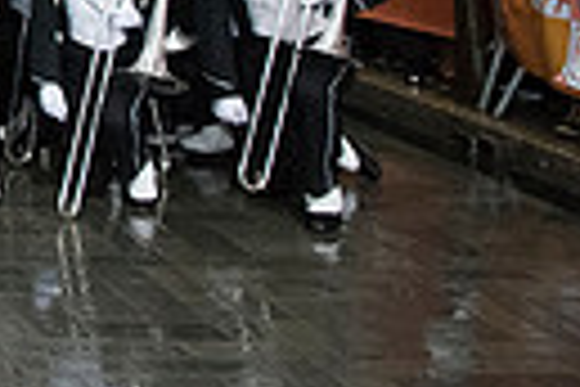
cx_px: -544
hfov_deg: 15.5
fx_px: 1740
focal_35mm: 108
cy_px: -299
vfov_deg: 11.8
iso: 10000
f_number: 3.5
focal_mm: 24
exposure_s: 1/2500
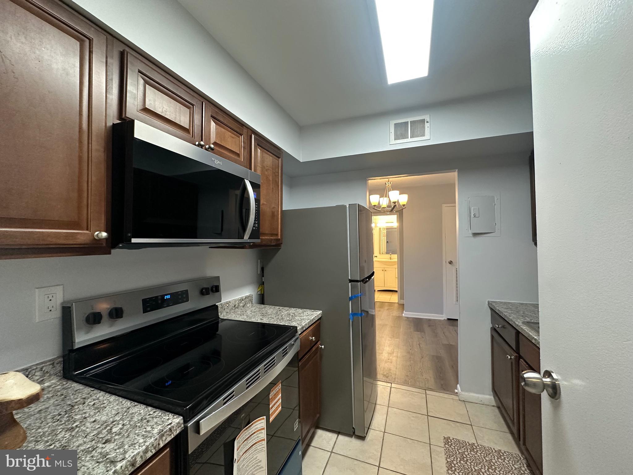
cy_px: 238
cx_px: 316
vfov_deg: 85.7
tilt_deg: +1.3
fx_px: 256
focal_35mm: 14
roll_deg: -0.3
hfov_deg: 102.1
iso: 250
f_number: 2.2
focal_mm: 2.22
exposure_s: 1/120
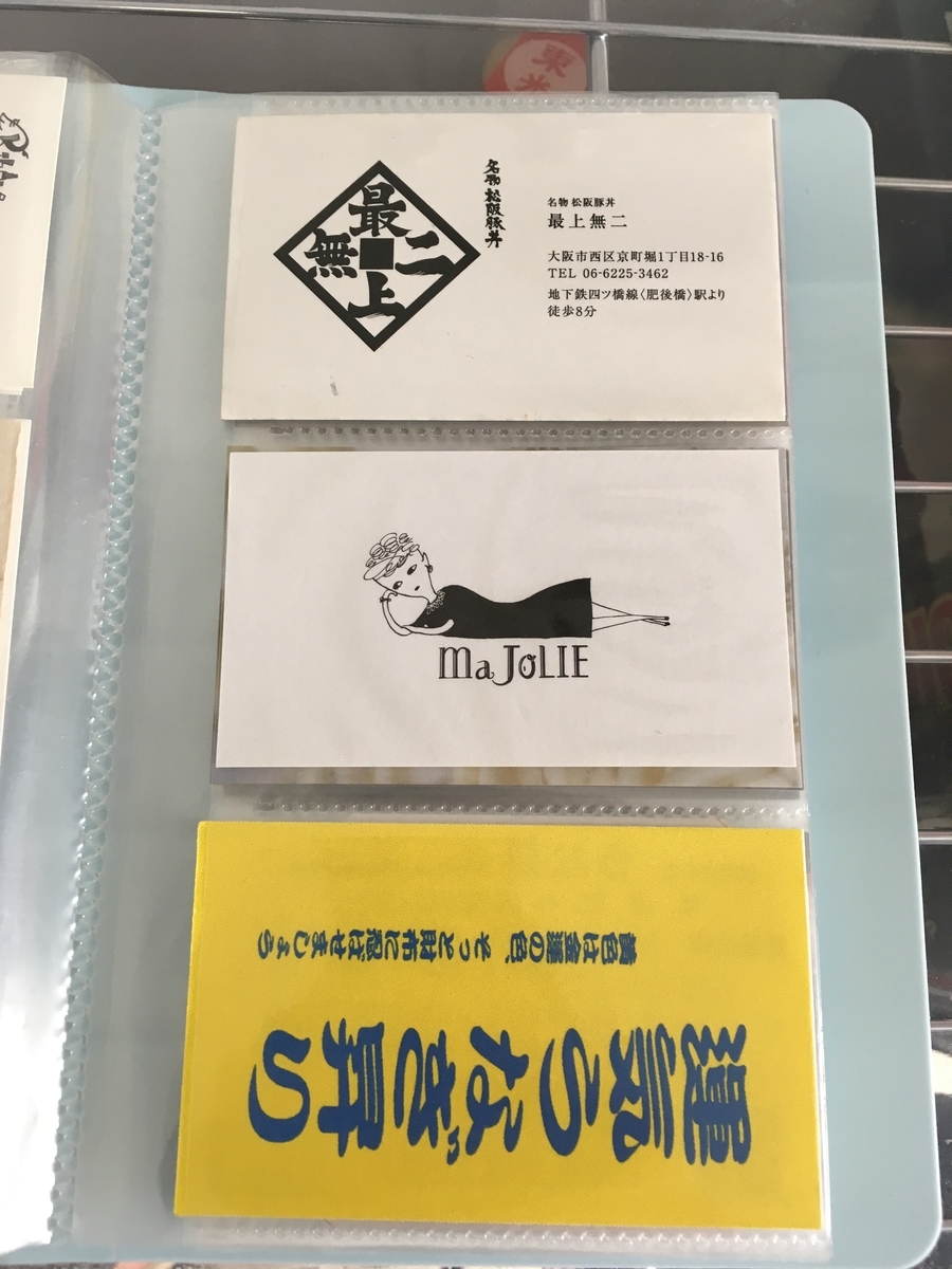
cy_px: 634
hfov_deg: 48.2
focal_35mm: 29
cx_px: 476
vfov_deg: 61.7
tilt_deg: -77.3
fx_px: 1063
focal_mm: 4.15
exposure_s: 1/30
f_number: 2.2
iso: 32
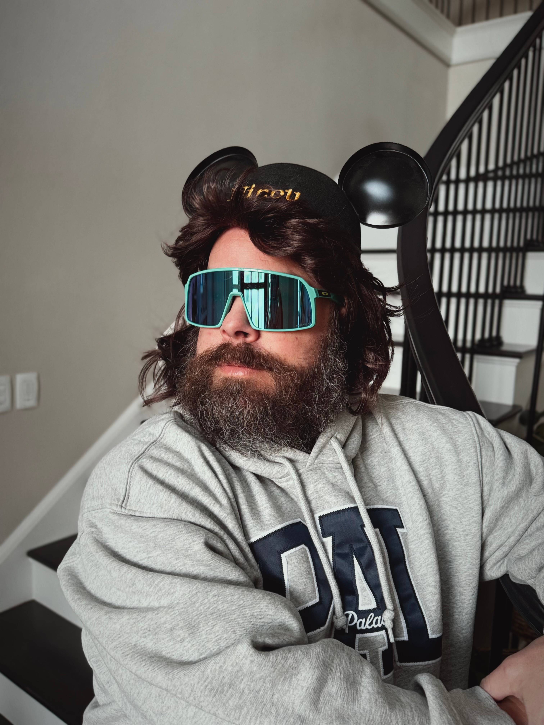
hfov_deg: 56.8
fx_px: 503
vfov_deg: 71.6
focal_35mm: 24
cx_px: 272
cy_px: 362
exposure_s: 1/60
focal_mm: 6.76
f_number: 1.78
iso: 250
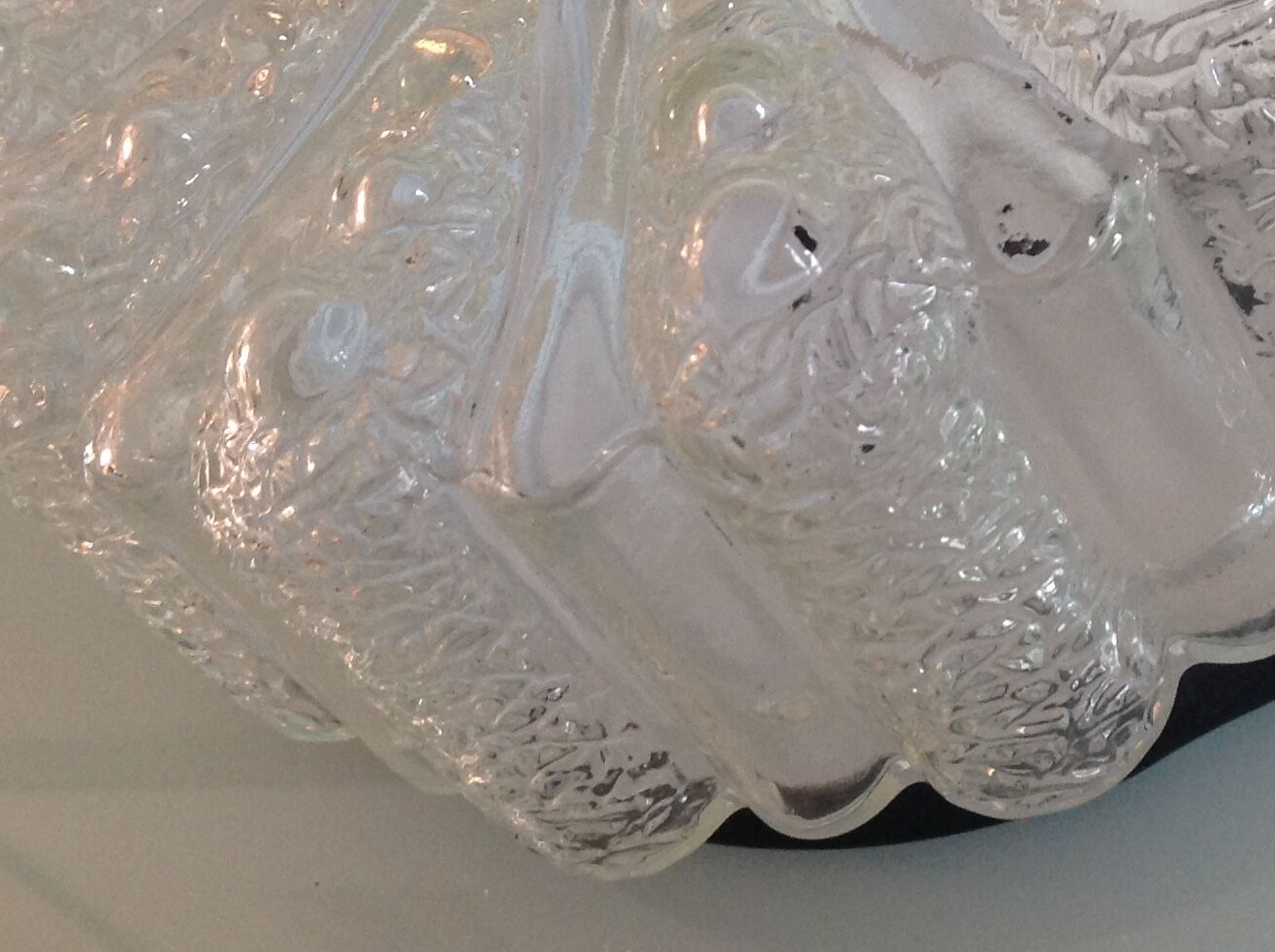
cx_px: 901
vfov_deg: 20.7
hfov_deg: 27.9
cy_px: 67
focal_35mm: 69
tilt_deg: -40.2
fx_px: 2538
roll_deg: +29.8
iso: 100
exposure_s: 1/15
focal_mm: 4.28
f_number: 2.4
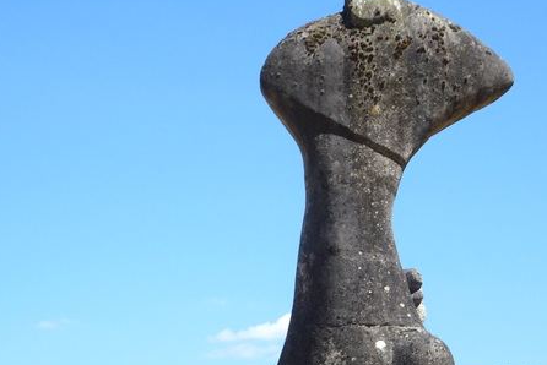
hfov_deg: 16.6
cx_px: 222
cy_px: 341
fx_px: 1870
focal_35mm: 123
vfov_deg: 11.1
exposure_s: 1/640
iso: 80
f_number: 4.5
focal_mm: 11.32
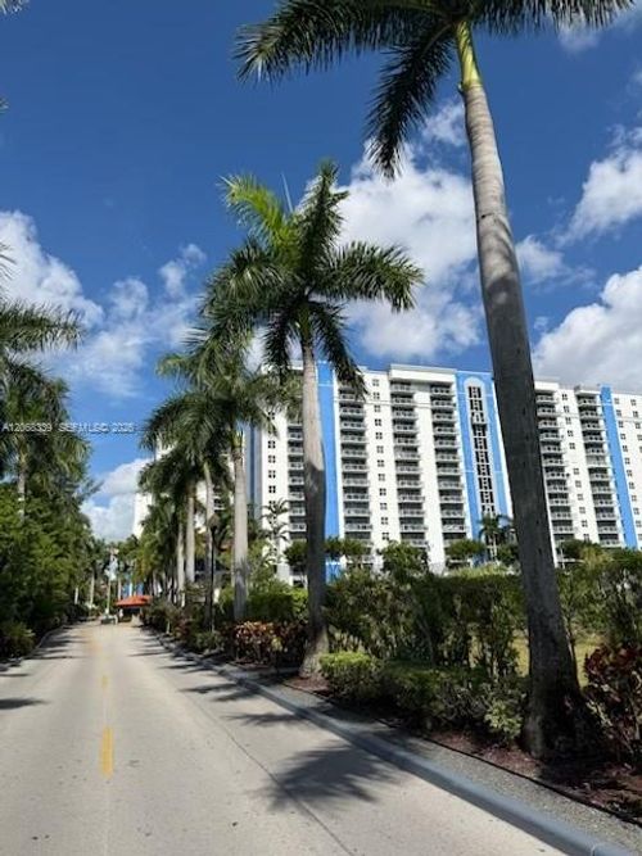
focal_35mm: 24
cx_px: 321
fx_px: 594
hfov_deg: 56.8
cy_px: 428
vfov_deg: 71.6
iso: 80
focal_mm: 6.76
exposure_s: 1/7353
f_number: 1.78
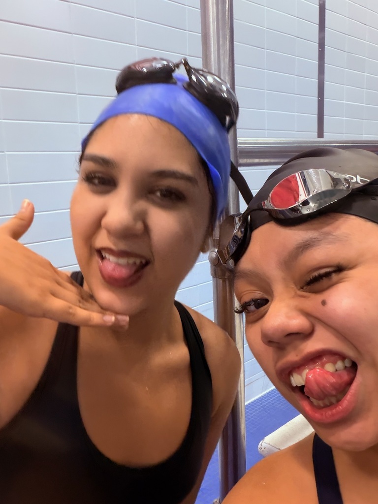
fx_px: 437
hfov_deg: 46.8
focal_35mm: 30
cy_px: 252
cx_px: 189
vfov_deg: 60.0
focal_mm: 2.71
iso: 200
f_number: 1.9
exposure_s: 1/40
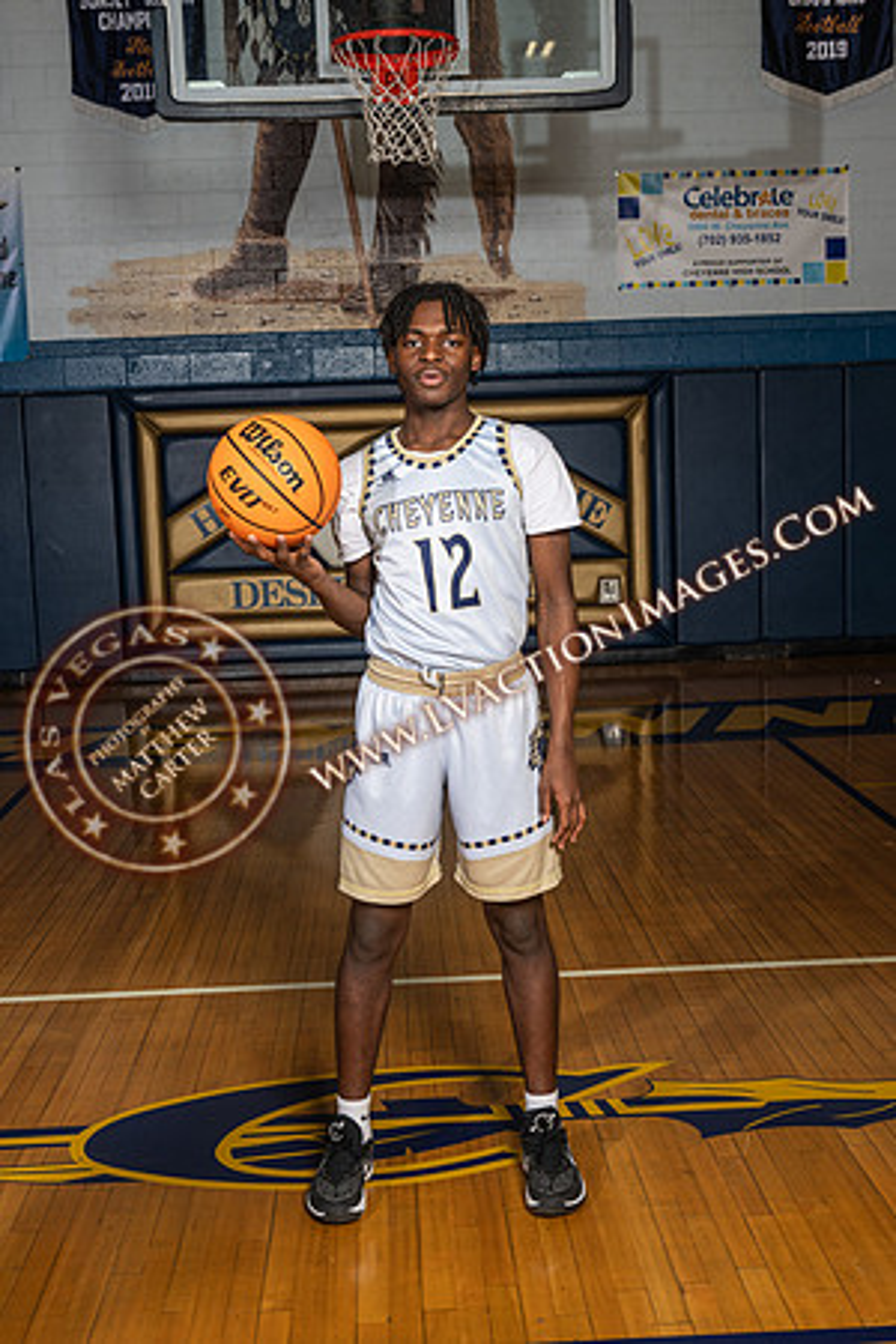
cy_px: 672
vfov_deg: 41.1
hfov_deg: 28.1
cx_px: 448
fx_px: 1792
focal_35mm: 48
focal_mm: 48
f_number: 7.1
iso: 125
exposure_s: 1/125
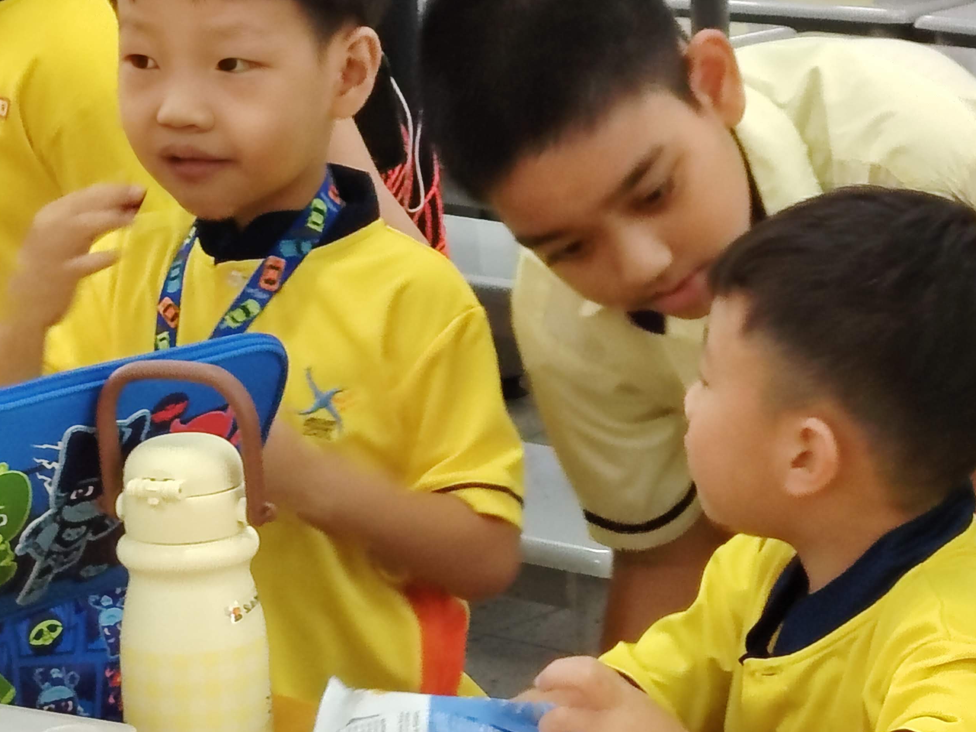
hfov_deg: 12.6
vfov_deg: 9.5
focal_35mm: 157
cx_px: 701
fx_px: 4427
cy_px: 300
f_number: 1.75
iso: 912
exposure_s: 1/25
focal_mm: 5.25
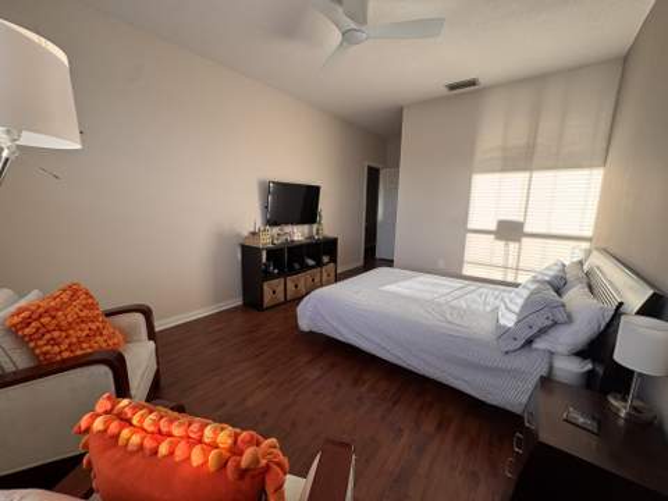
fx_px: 270
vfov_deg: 85.7
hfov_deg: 102.1
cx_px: 334
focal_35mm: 14
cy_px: 250
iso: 64
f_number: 2.2
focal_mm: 2.22
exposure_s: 1/99
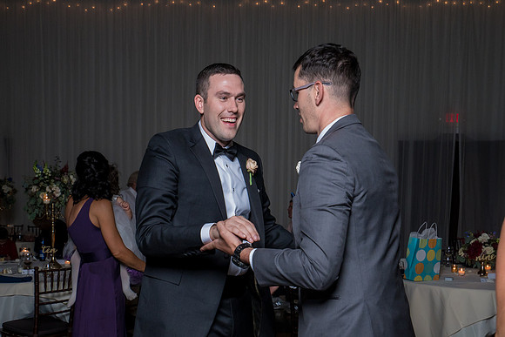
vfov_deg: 27.1
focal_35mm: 49
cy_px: 233
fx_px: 692
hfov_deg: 40.1
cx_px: 248
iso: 2000
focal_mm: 34
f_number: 5.6
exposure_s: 1/200
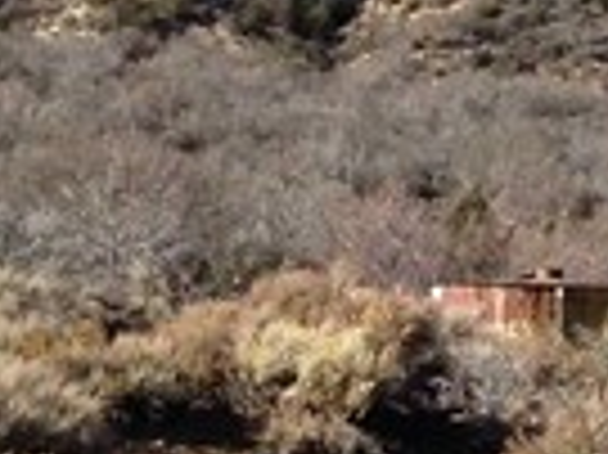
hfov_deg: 7.7
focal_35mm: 251
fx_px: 4405
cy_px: 319
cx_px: 1045
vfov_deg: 5.9
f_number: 2.4
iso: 50
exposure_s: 1/1290
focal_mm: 4.12
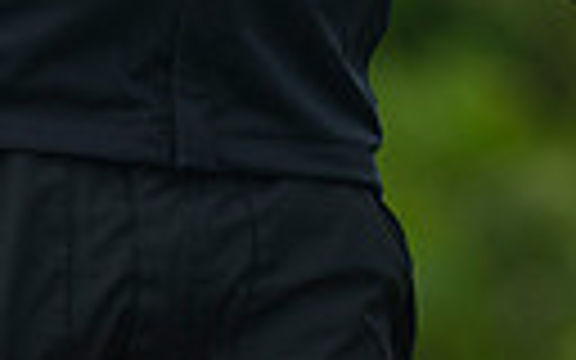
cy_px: -436
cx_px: 549
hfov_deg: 1.5
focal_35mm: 1383
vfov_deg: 0.9
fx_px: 21710
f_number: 4
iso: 640
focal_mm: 300
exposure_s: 1/4000
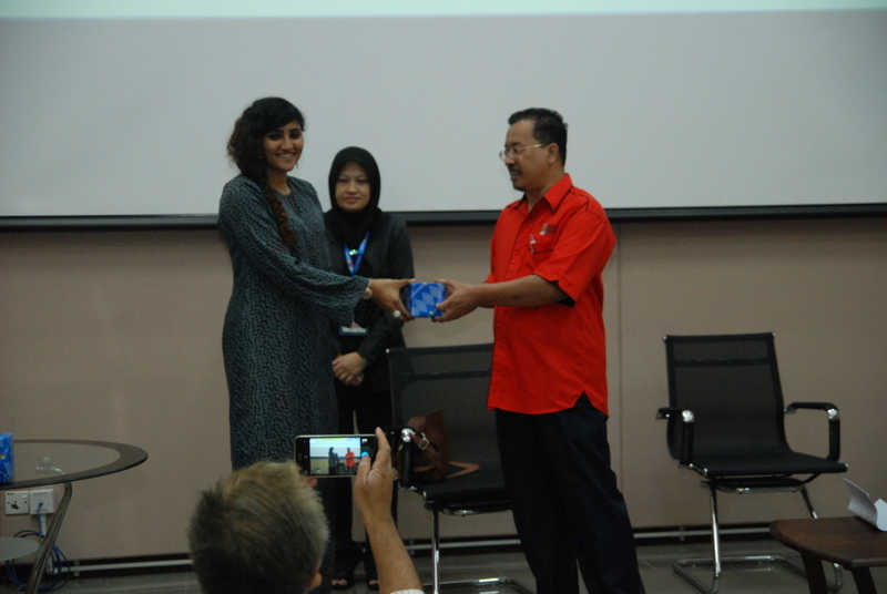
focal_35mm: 60
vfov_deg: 22.7
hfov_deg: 33.4
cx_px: 444
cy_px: 297
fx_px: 1480
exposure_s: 1/125
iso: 1250
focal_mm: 40
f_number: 6.3
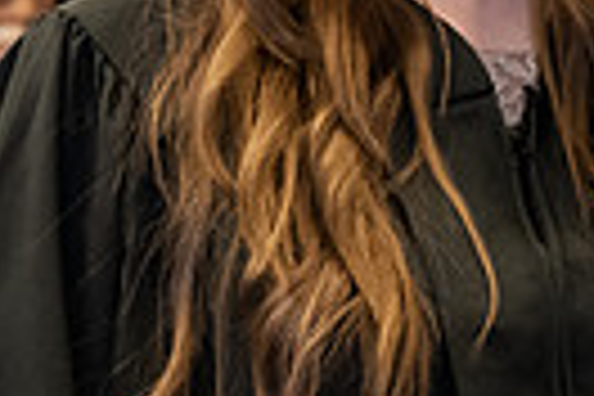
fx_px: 7127
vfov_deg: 3.2
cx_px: 585
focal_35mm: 432
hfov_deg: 4.8
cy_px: 34
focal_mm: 98
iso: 2000
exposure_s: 1/200
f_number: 3.2
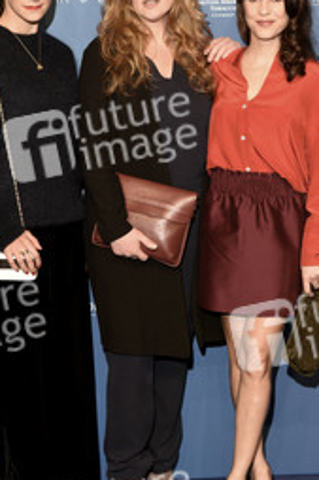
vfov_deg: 24.5
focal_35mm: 83
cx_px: 155
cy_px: 232
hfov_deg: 16.5
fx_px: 1102
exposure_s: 1/320
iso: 400
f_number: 4
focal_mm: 35
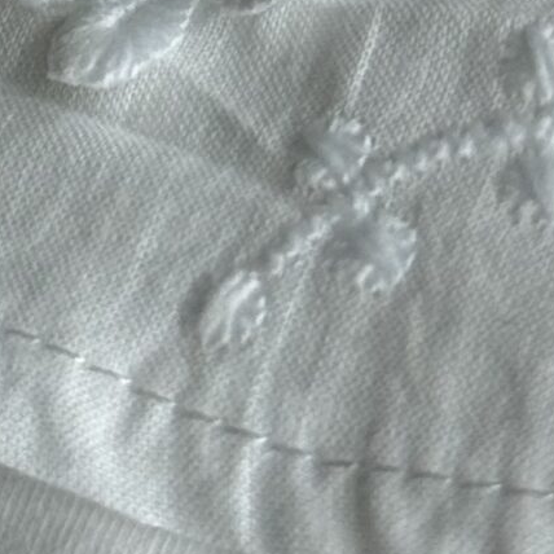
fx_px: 4599
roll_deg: +25.8
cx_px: -132
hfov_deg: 6.8
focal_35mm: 254
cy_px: -548
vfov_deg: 6.7
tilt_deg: -39.0
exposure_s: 1/802
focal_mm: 6.76
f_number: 1.78
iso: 64
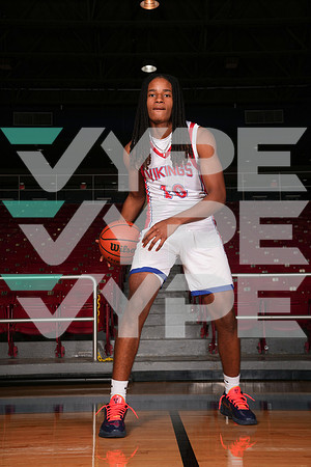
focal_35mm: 49
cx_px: 156
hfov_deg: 27.5
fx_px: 635
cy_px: 234
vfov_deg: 40.3
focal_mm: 49
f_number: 8
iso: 400
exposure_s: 1/200
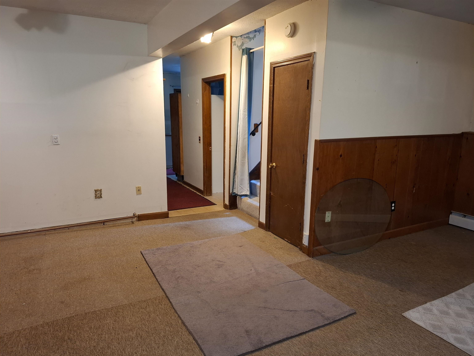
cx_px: 237
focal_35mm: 23
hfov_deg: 73.9
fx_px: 315
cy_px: 178
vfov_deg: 58.9
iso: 400
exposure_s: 1/30
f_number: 1.8
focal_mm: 5.54
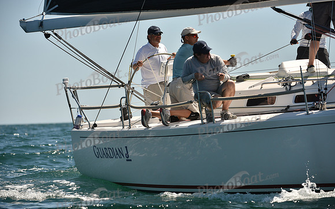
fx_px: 1963
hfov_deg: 9.8
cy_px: 102
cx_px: 168
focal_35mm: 215
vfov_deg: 6.1
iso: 250
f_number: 4.5
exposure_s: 1/2500
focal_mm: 210
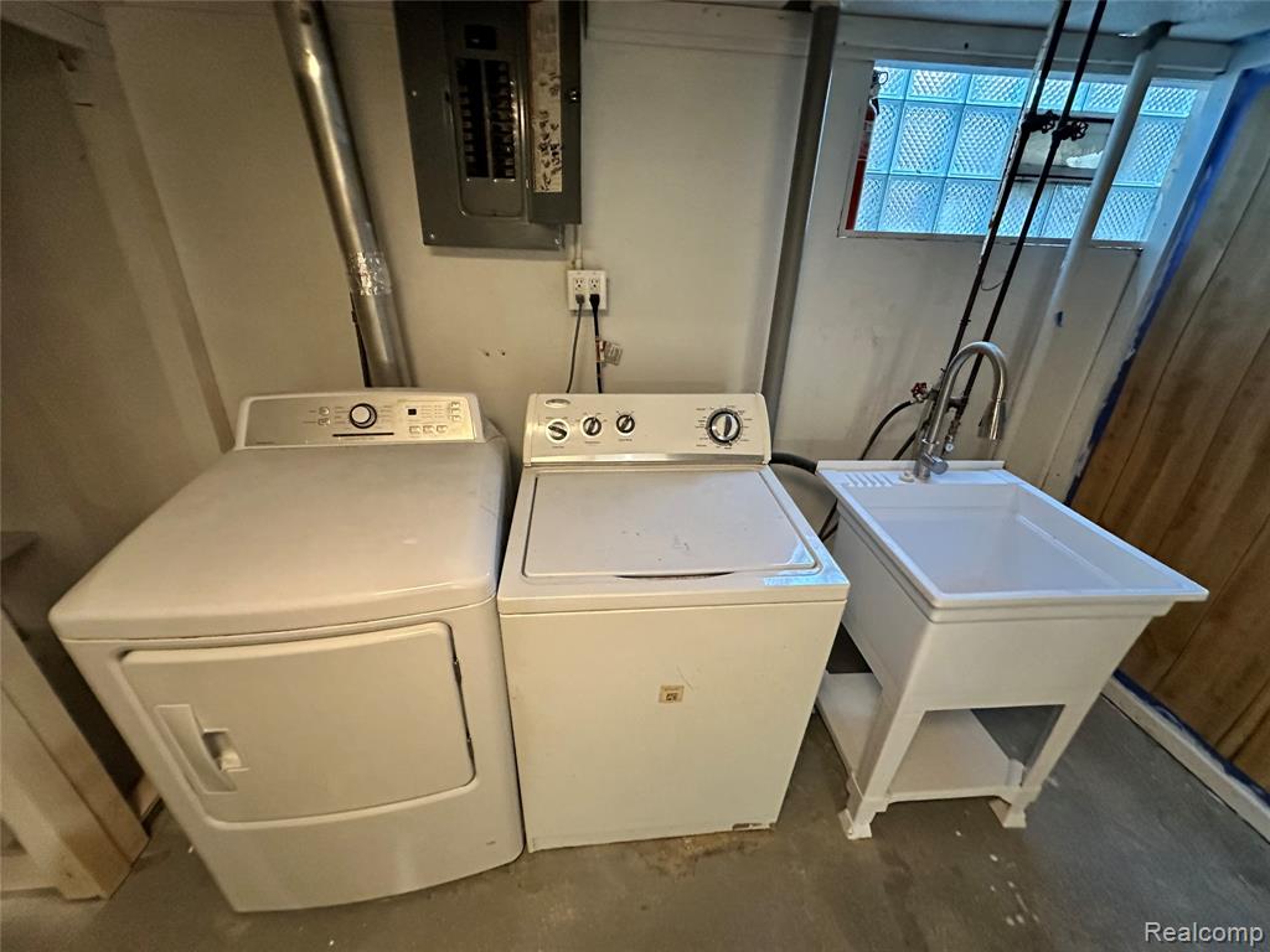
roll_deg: -2.2
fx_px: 514
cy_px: 476
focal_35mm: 14
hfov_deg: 102.1
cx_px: 635
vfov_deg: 85.7
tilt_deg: -25.3
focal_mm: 2.22
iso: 1000
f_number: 2.2
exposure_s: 1/60
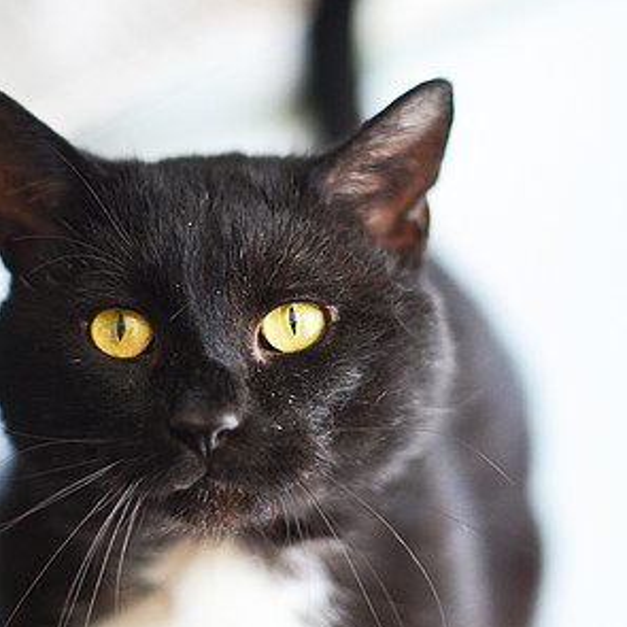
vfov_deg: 17.9
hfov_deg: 17.9
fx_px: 1988
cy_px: 370
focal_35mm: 97
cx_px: 315
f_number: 1.4
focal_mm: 50
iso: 800
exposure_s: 1/640
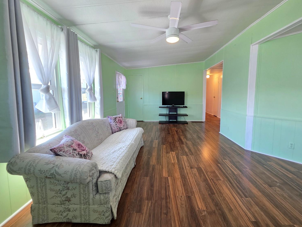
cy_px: 106
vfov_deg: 85.5
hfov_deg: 101.9
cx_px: 161
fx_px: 122
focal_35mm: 14
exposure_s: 1/60
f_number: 1.9
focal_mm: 2.2
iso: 200
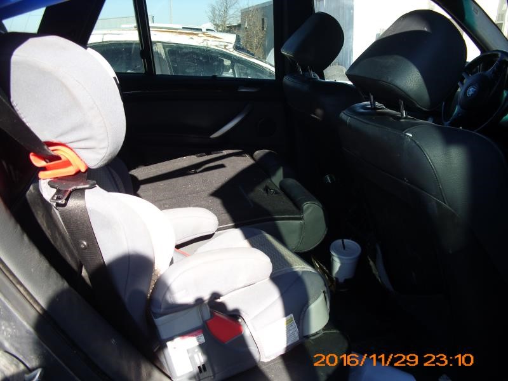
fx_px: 528
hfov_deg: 51.4
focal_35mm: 36
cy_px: 190
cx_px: 254
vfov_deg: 39.7
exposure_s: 1/320
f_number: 3.1
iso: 80
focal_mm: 6.3
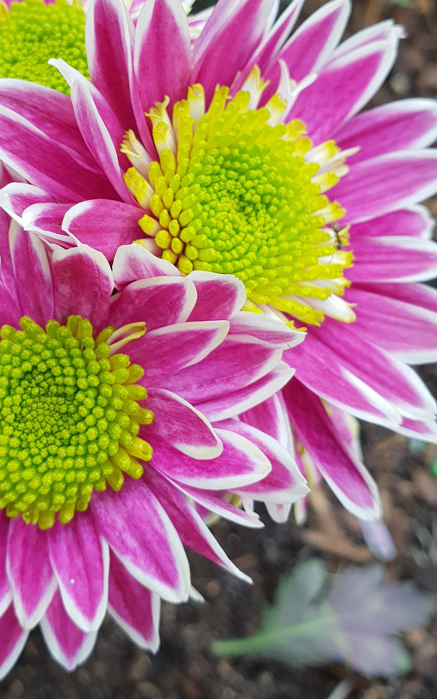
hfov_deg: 35.4
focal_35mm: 35
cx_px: 107
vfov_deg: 55.2
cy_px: 315
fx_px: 667
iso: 50
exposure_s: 1/162
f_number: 2.4
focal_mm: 4.3
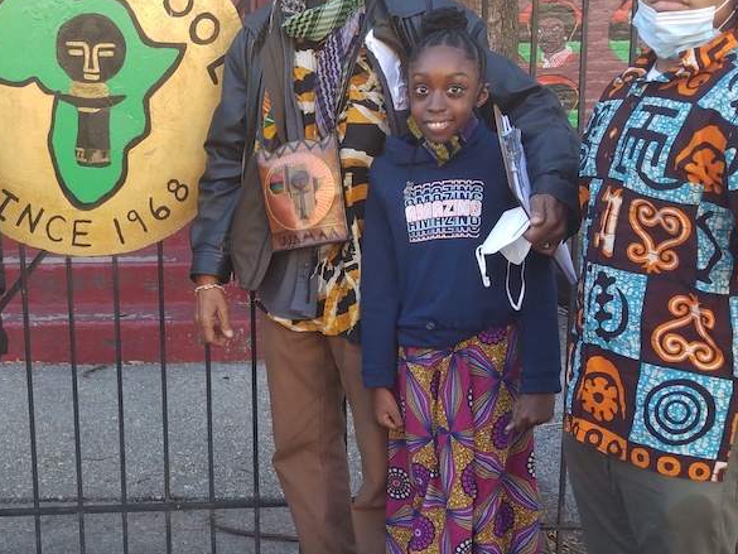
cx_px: 134
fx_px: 874
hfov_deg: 43.3
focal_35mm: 41
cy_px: 273
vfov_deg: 35.1
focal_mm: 3.54
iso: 157
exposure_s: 1/120
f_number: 2
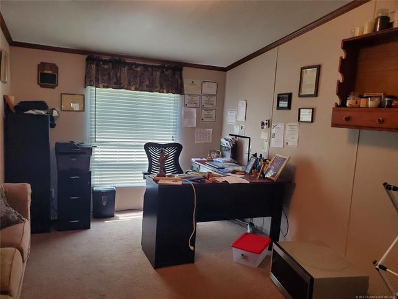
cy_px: 150
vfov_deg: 53.1
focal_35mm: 26
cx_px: 199
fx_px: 299
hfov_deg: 67.3
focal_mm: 4.3
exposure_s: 1/120
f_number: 2.4
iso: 320
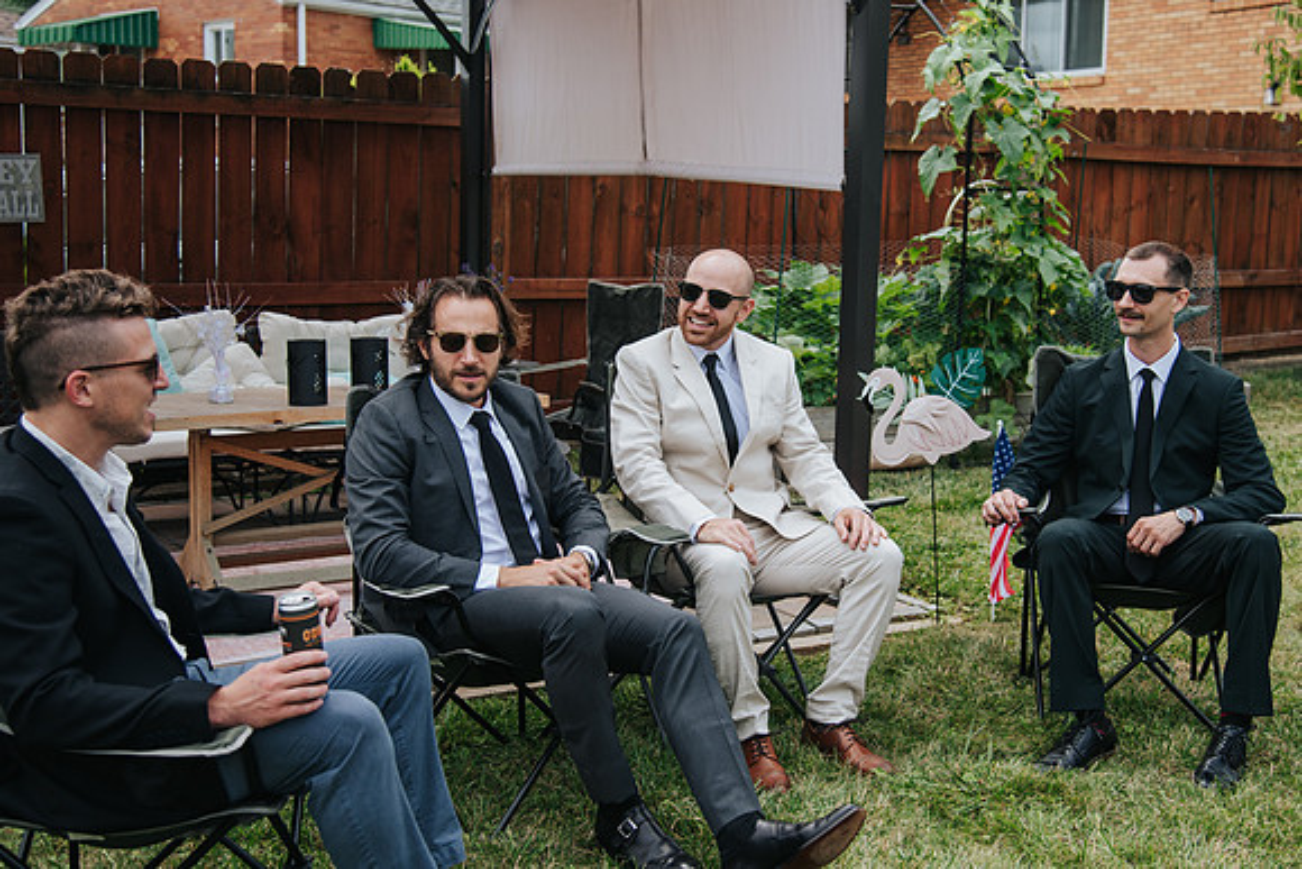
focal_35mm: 47
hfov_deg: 41.8
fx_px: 1706
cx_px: 690
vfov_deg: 28.6
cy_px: 384
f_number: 4
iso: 110
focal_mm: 40
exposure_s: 1/500
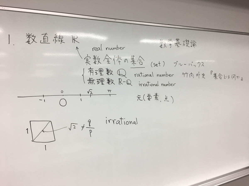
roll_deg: +2.1
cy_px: 93
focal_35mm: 29
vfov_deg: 48.2
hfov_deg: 61.7
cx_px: 124
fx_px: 209
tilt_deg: -1.1
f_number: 2.2
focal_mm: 4.15
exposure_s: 1/100
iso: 40
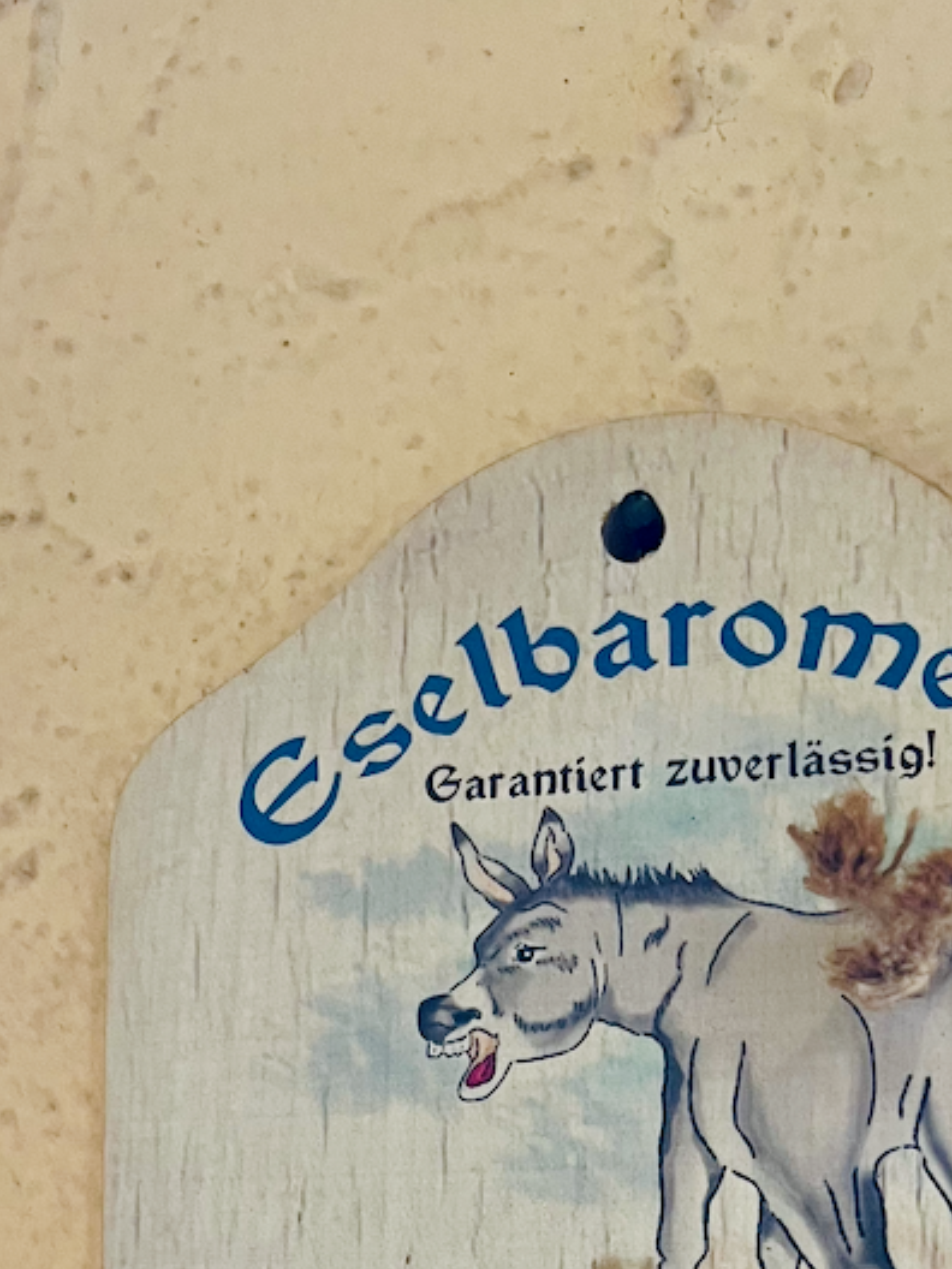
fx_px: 2310
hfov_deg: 23.2
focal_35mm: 63
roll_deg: -1.1
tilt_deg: +1.5
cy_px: 1493
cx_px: 651
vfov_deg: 27.3
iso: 200
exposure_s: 1/50
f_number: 1.6
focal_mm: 5.1
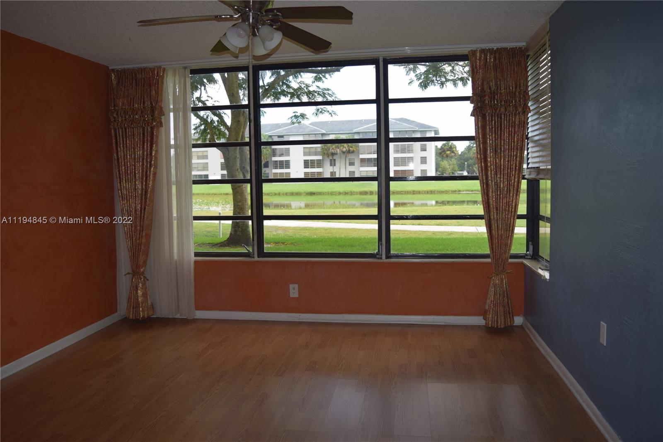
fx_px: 497
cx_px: 332
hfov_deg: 67.4
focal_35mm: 27
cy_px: 221
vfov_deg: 47.9
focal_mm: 18
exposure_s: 1/160
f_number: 3.5
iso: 100
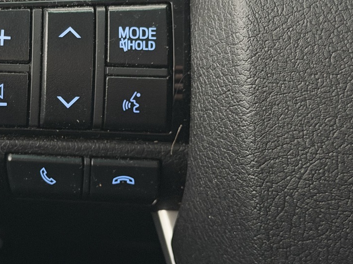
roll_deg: +0.2
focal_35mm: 96
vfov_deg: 15.3
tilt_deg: -22.7
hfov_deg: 20.2
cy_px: 68
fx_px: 979
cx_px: 65
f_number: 1.78
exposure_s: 1/20
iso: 640
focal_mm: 6.76
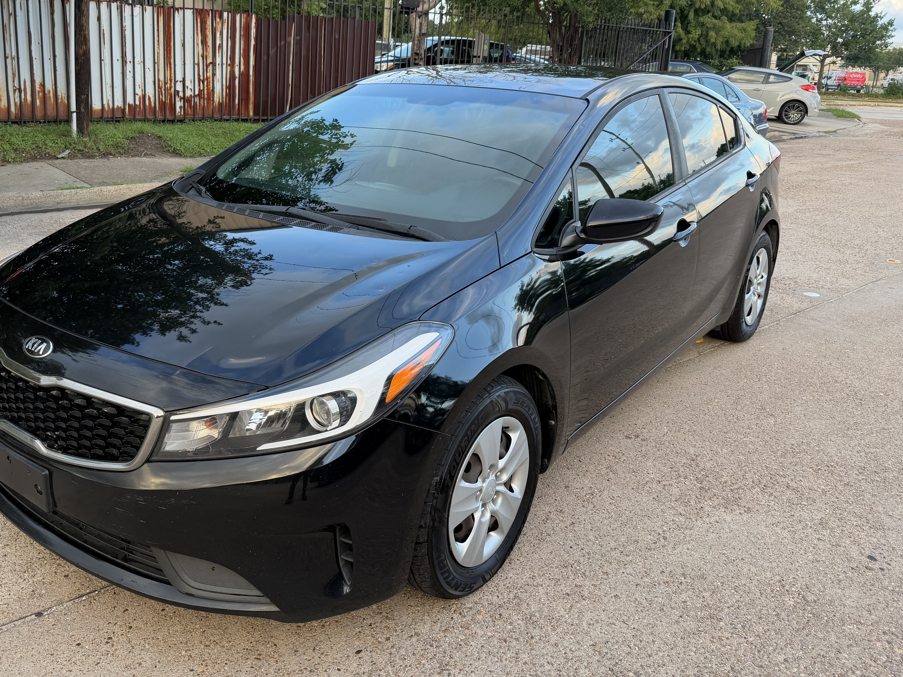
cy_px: 266
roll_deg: -2.0
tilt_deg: -13.5
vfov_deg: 46.5
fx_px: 783
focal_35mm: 30
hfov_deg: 59.8
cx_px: 393
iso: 80
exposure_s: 1/147
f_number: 1.78
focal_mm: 6.76
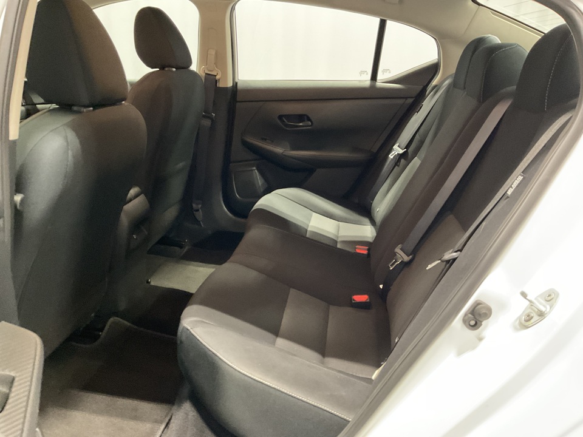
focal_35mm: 29
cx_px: 292
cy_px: 218
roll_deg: -3.2
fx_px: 488
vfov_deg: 48.2
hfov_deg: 61.7
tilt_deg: -19.3
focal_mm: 3
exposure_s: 1/30
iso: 320
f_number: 1.8
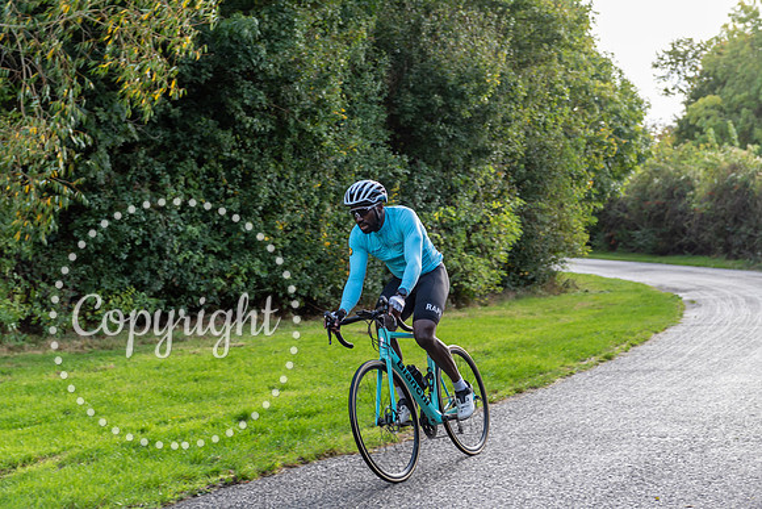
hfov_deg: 30.5
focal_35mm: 66
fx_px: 1397
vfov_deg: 20.6
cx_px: 381
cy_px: 254
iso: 200
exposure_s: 1/400
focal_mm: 66
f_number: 4
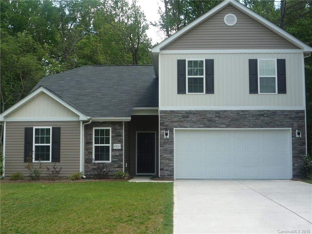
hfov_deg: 37.5
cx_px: 156
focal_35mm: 51
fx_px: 460
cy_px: 117
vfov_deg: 28.6
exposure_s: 1/320
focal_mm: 6.3
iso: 100
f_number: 4
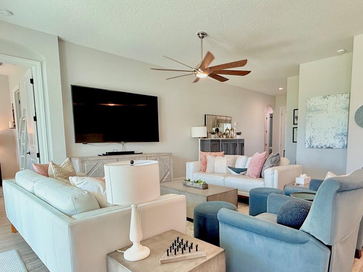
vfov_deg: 58.3
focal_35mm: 23
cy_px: 167
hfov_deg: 73.6
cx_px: 206
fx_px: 241
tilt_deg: -4.8
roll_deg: +0.4
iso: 160
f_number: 2.2
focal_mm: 2.22
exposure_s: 1/120
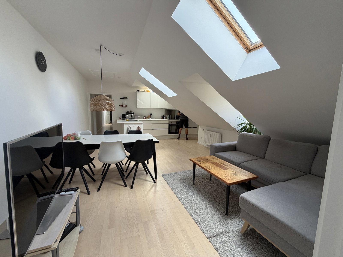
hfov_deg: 102.1
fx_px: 139
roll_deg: -0.7
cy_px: 128
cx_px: 172
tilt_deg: -6.6
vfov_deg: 85.7
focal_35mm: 14
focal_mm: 2.22
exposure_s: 1/121
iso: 200
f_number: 2.2
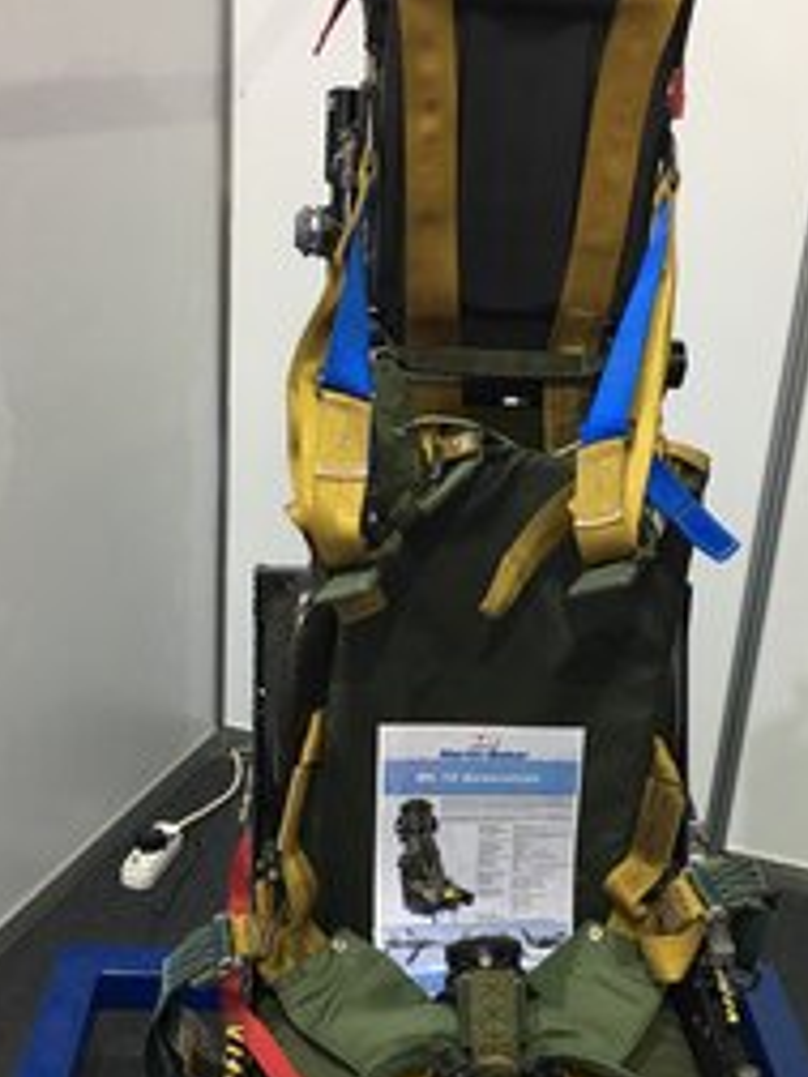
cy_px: 645
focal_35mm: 46
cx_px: 470
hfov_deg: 31.5
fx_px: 1432
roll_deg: -4.8
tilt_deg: -22.3
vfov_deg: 41.1
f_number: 2.2
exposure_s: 1/17
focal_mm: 4.15
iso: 64
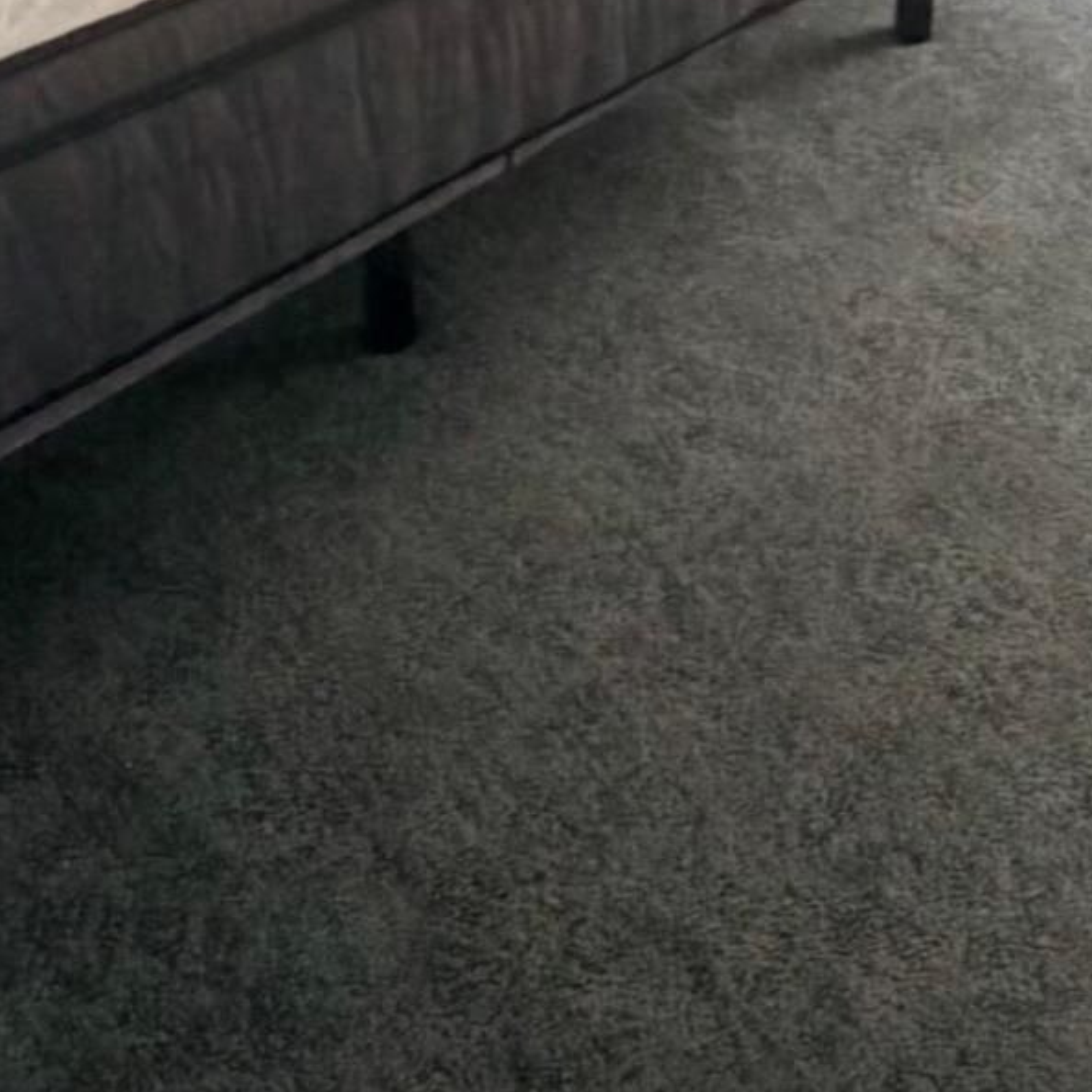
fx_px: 2141
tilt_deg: -16.7
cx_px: 779
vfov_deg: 23.0
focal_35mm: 60
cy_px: -553
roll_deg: -0.5
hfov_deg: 28.3
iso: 250
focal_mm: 2.22
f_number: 2.2
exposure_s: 1/121
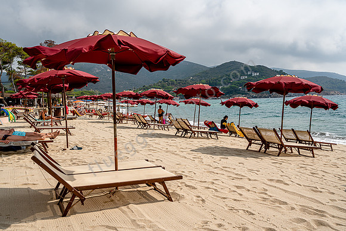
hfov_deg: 57.2
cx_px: 173
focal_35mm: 33
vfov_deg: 40.0
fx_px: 317
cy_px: 116
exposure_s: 1/1250
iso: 250
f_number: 8
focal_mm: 33
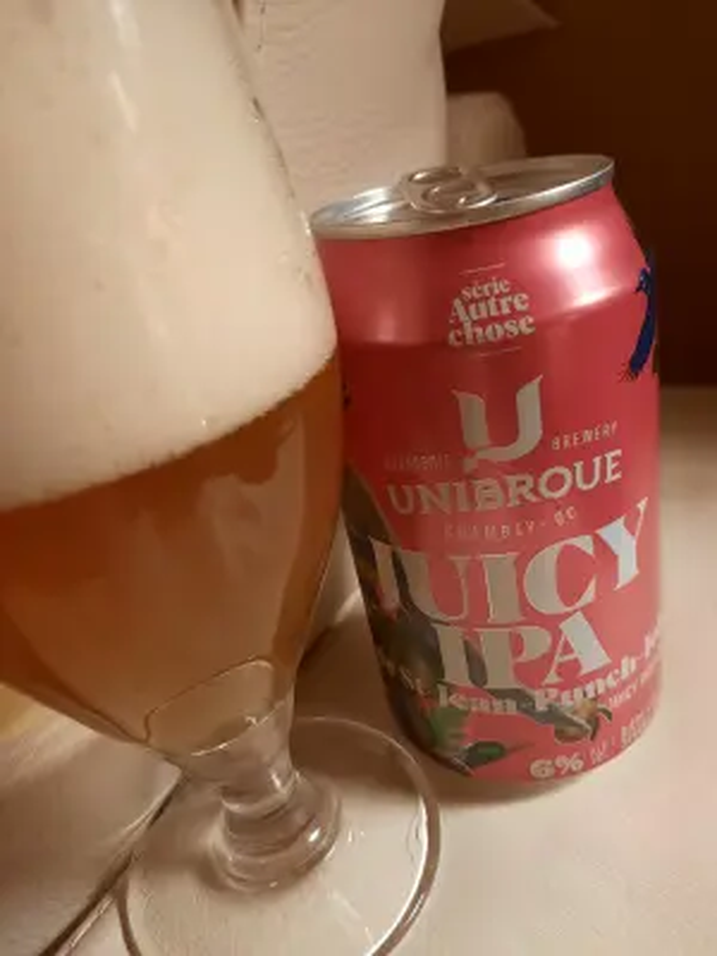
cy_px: 478
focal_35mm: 25
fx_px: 690
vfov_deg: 69.4
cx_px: 358
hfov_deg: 54.9
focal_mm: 4.6
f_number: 2
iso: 320
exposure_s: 1/40
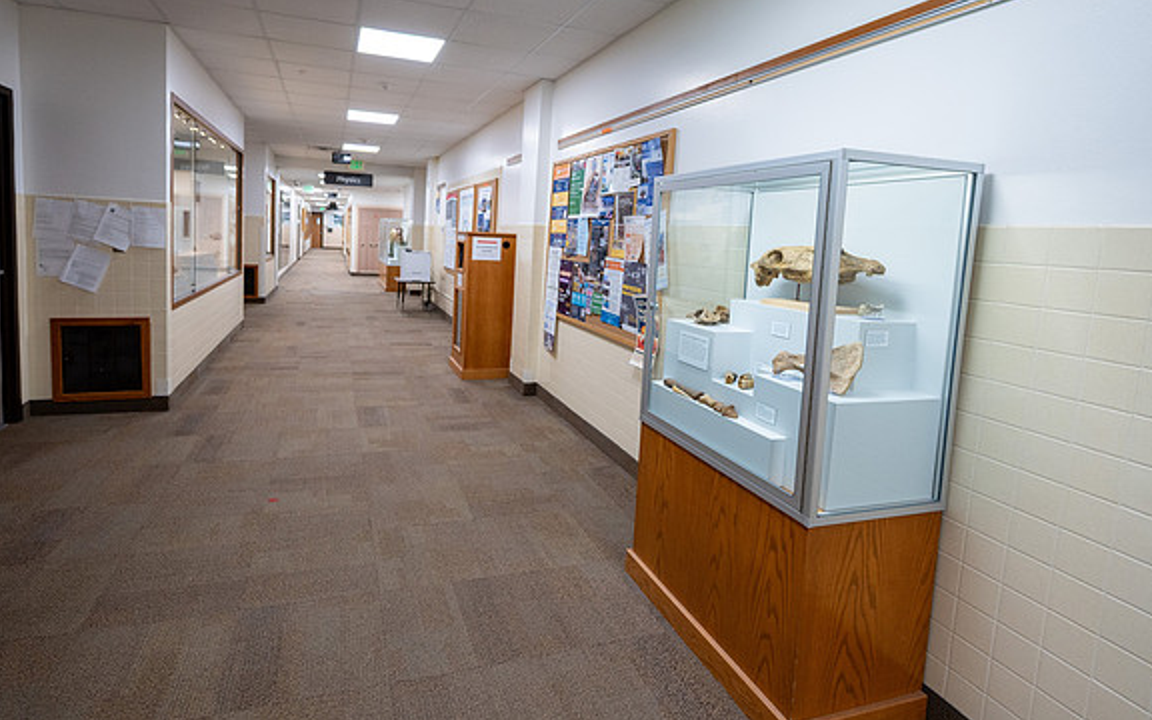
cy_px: 303
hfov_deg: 87.8
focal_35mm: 19
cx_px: 527
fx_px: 597
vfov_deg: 61.9
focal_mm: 17
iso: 800
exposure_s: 1/160
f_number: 4
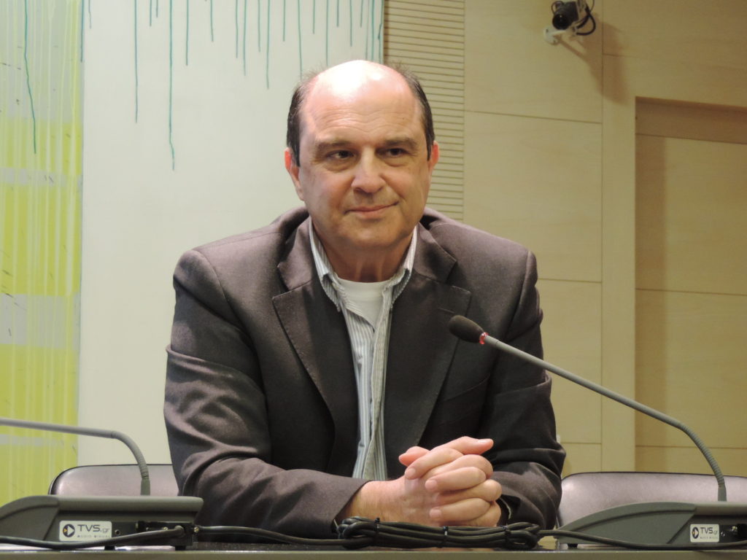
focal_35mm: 120
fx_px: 2590
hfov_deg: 16.4
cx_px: 374
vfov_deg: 12.3
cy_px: 280
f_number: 4.2
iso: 800
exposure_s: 1/20
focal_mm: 21.4
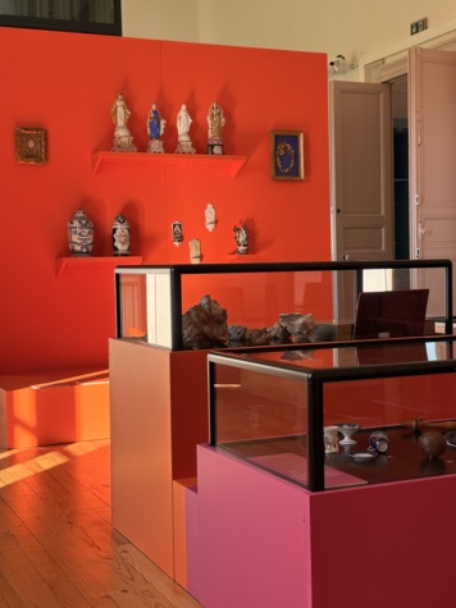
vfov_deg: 36.8
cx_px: 228
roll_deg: +1.5
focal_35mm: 52
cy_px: 304
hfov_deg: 28.0
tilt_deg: -1.6
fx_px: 914
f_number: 1.6
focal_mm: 5.96
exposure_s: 1/167
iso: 64
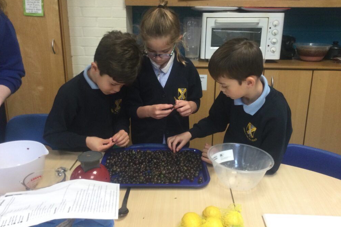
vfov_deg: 40.0
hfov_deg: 57.2
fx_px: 313
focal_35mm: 33
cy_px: 104
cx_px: 167
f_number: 2.4
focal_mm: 3.3
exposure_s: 1/33
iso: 125
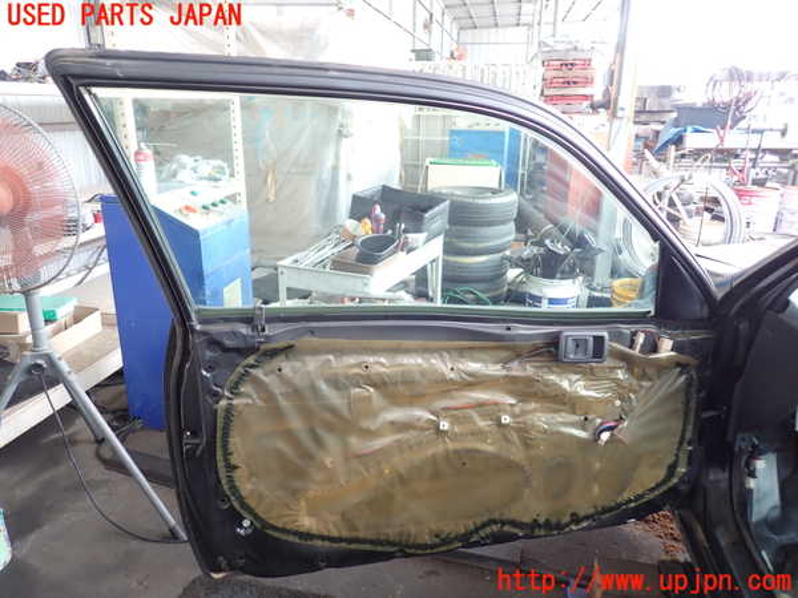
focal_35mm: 25
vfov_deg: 54.9
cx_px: 399
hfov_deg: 69.4
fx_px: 576
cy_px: 299
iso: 160
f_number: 2
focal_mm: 4.5
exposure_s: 1/60
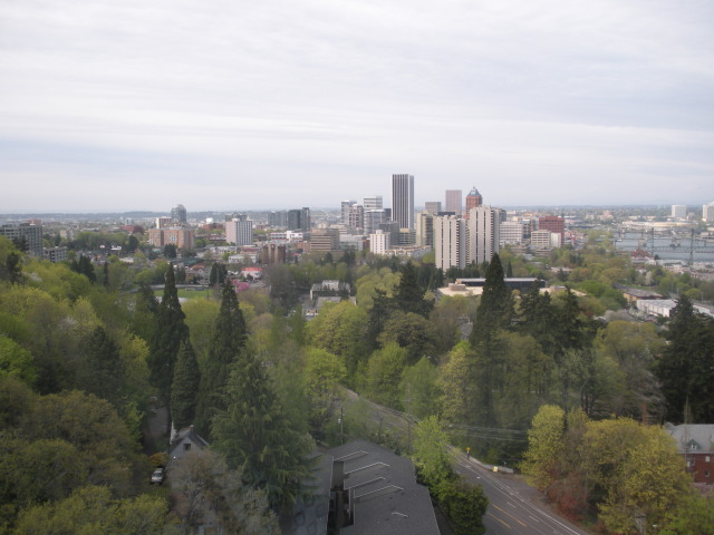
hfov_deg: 51.4
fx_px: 743
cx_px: 357
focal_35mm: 36
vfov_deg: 39.7
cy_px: 268
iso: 64
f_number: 3.5
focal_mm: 6.3
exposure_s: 1/140
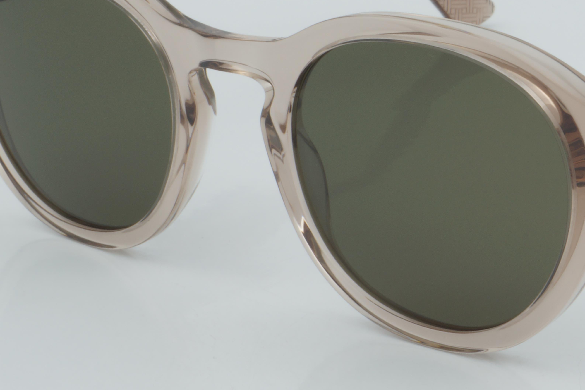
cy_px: 104
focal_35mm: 142
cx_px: 459
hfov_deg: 14.4
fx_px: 2307
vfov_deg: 9.6
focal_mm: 50
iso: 100
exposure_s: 1/3
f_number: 32
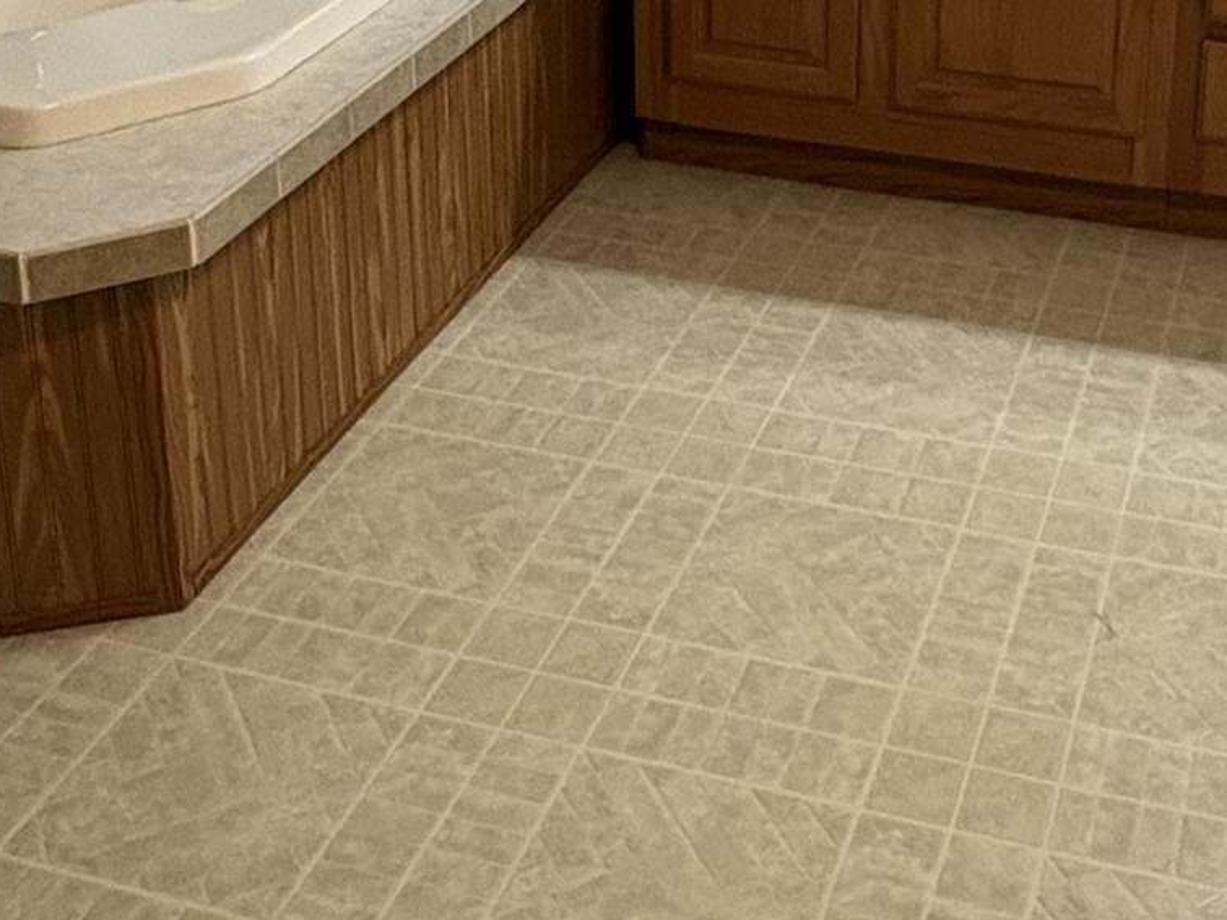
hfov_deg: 33.5
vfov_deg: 23.8
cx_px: 811
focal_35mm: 57
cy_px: -130
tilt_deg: -15.6
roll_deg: +0.1
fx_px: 2020
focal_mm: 2.22
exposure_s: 1/60
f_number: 2.2
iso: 320
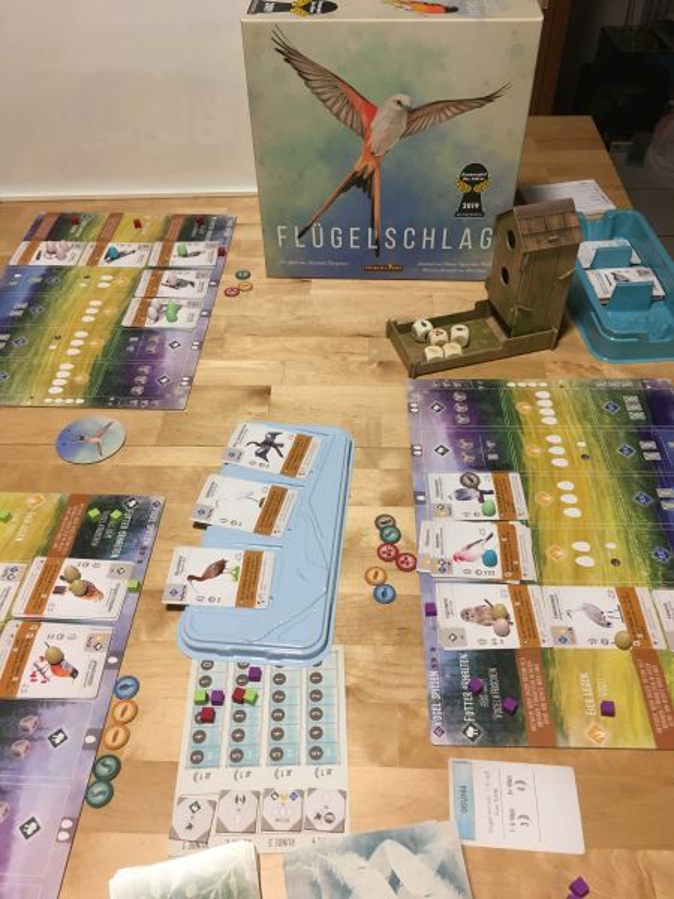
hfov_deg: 48.2
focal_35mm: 29
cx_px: 337
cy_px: 450
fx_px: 753
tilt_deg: -46.6
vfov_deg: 61.7
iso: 125
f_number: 2.2
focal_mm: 4.15
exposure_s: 1/33
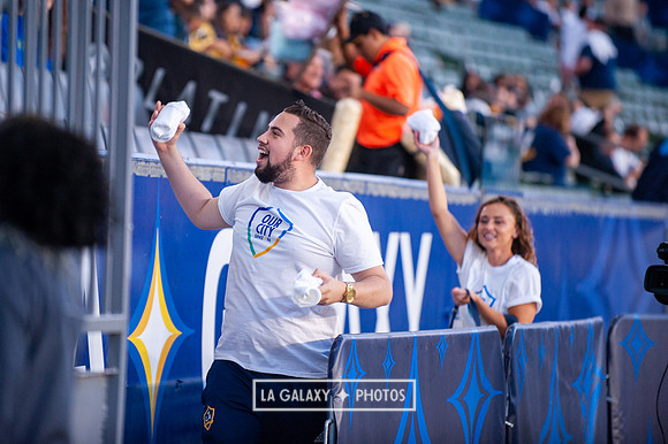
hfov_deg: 9.4
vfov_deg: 6.2
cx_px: 301
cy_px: 200
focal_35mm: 220
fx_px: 4083
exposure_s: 1/500
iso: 1600
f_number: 2.8
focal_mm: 200
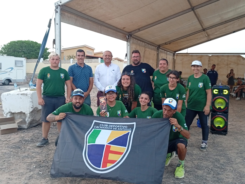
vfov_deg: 37.8
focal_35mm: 38
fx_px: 269
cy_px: 92
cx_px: 122
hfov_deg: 48.9
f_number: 1.8
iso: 328
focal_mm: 3.98
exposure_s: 1/33.3
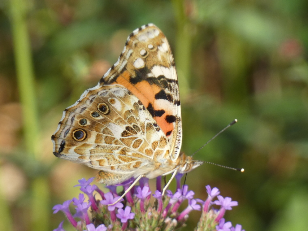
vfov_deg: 2.5
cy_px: 116
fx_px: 5197
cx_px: 154
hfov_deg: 3.4
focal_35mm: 584
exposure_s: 1/100
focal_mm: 104.7
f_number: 5.6
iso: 100
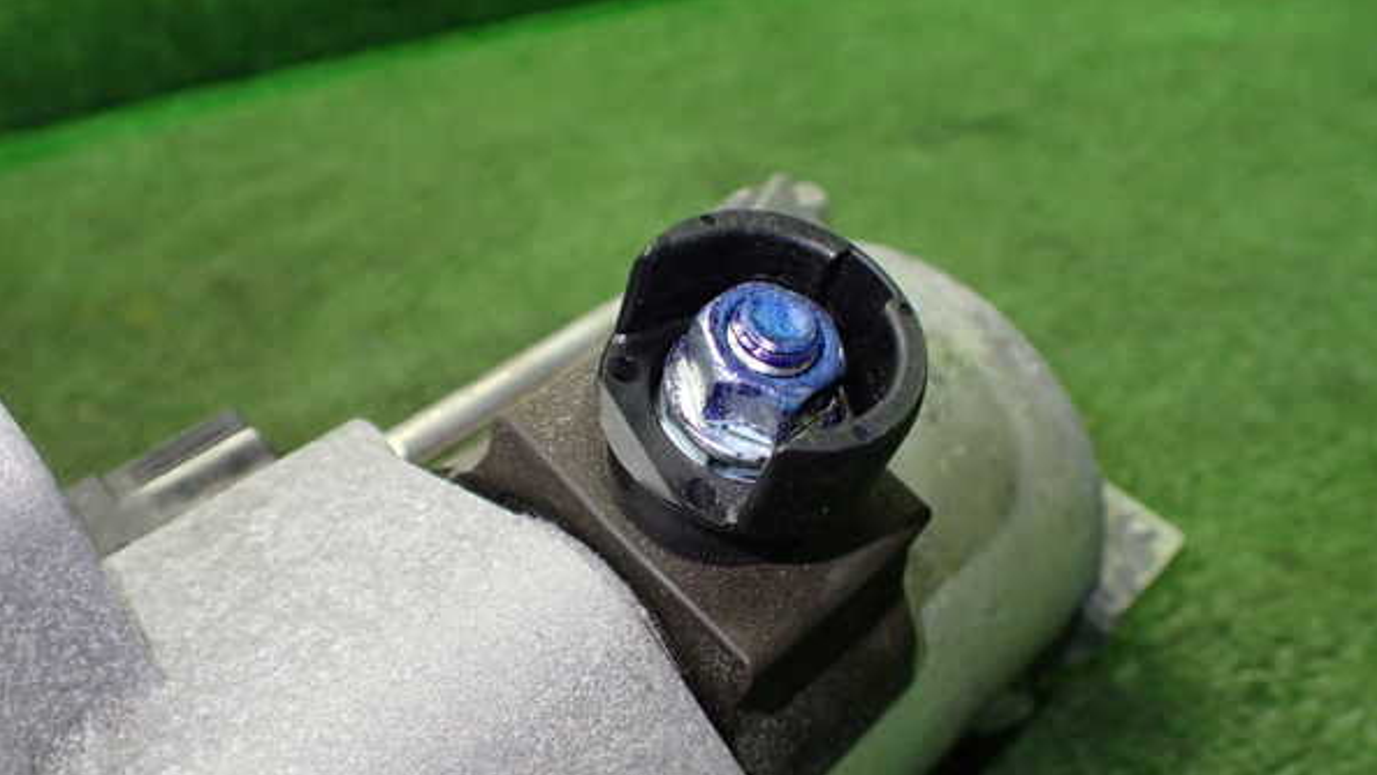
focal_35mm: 33
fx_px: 1205
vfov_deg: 35.5
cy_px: 462
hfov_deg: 59.5
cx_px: 691
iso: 500
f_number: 2.3
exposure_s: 1/125
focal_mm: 5.4
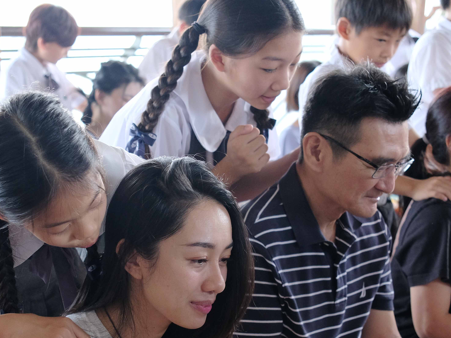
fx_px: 1081
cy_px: 254
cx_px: 215
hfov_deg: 23.6
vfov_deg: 17.7
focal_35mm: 83
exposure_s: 1/160
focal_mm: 27
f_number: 2.8
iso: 1000
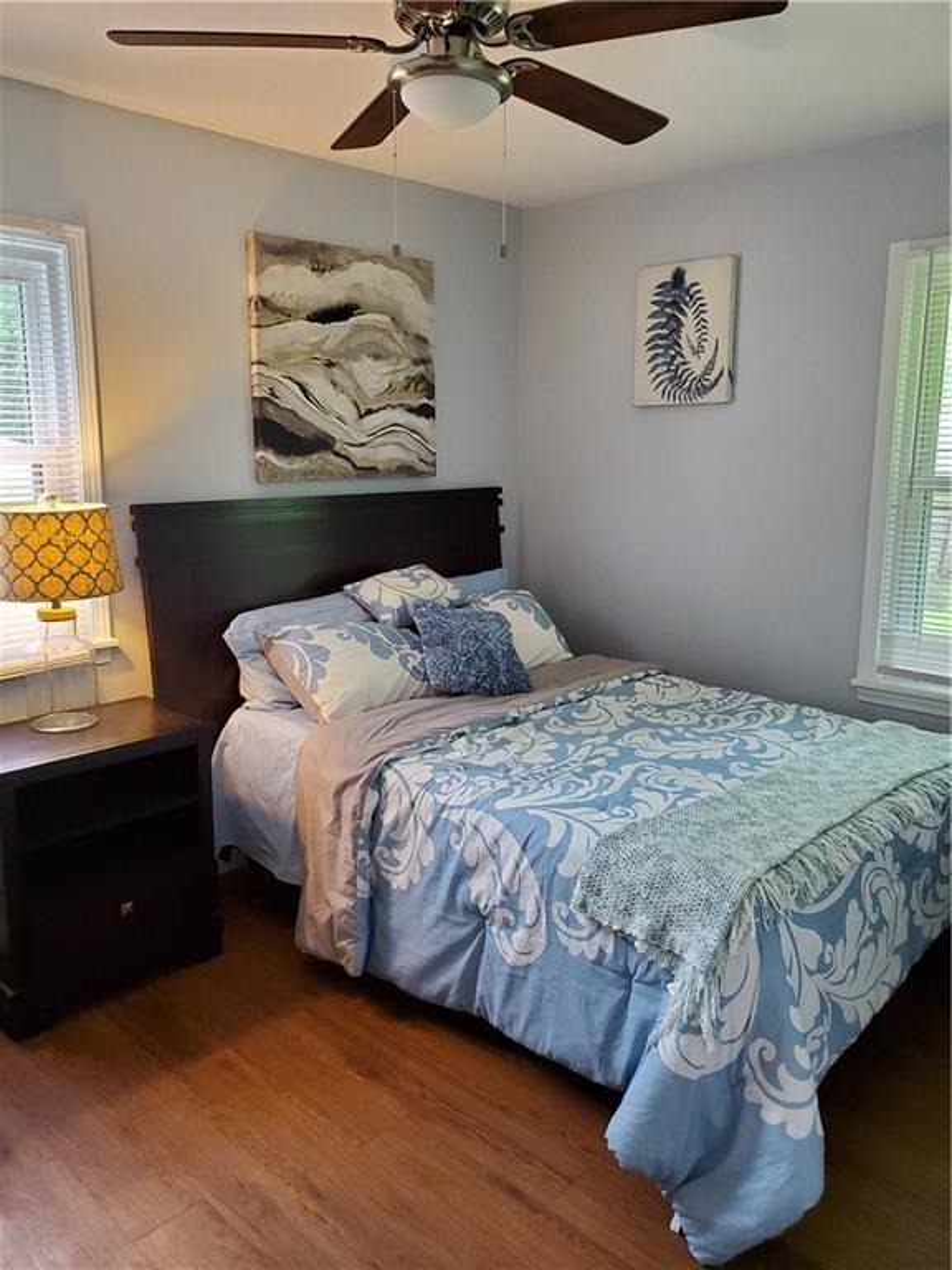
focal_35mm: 26
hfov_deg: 53.1
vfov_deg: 67.3
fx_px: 953
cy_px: 635
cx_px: 476
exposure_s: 1/39
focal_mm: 4.3
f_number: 2.4
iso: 320
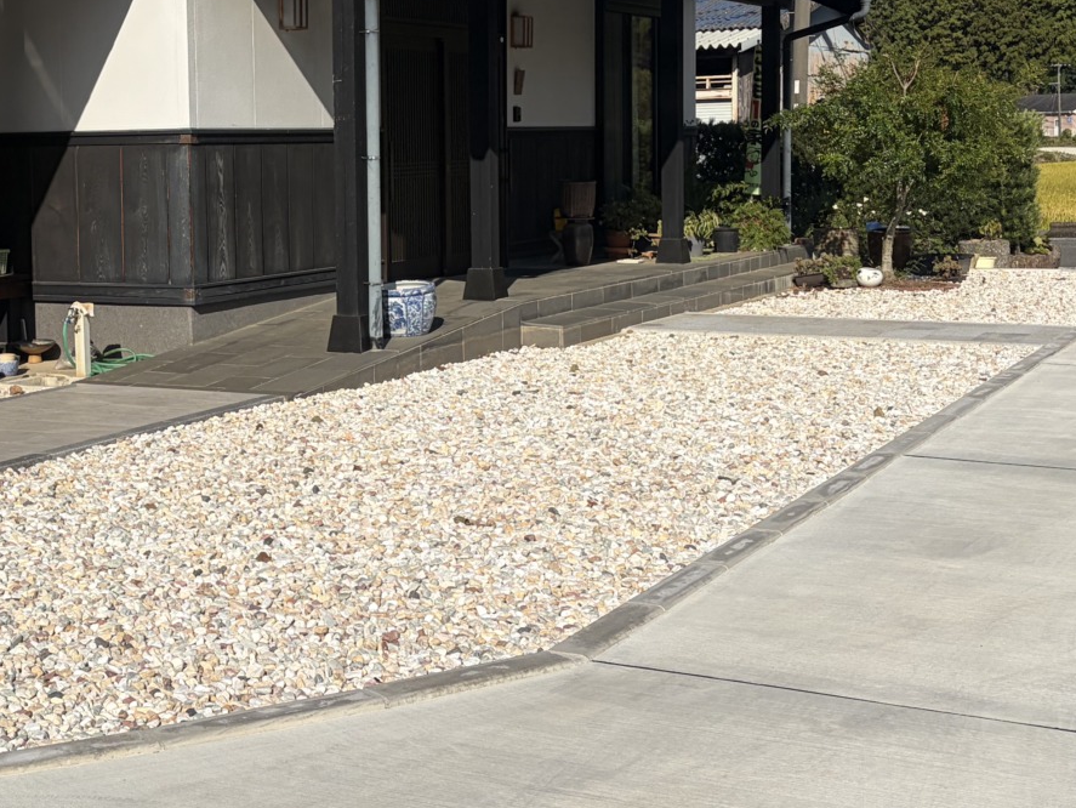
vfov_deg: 24.3
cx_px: 284
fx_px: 1866
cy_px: 266
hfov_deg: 31.7
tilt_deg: -3.2
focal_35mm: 60
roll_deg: +1.9
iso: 50
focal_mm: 5.96
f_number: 1.6
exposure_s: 1/5814
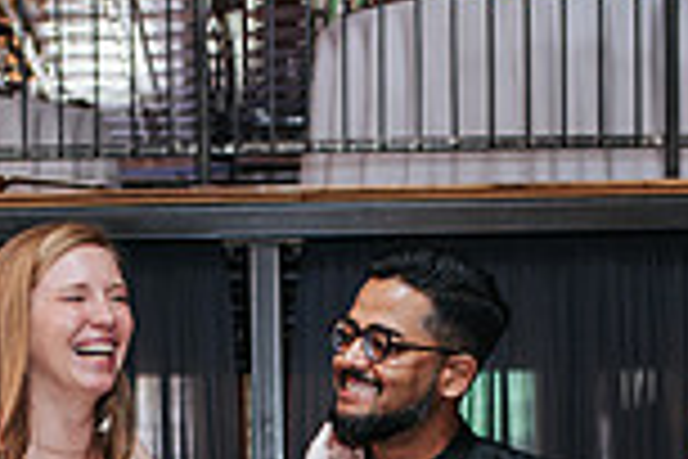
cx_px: 220
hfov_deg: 15.4
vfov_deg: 9.8
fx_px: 2542
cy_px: 810
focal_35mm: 133
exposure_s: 1/200
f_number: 3.2
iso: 800
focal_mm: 35
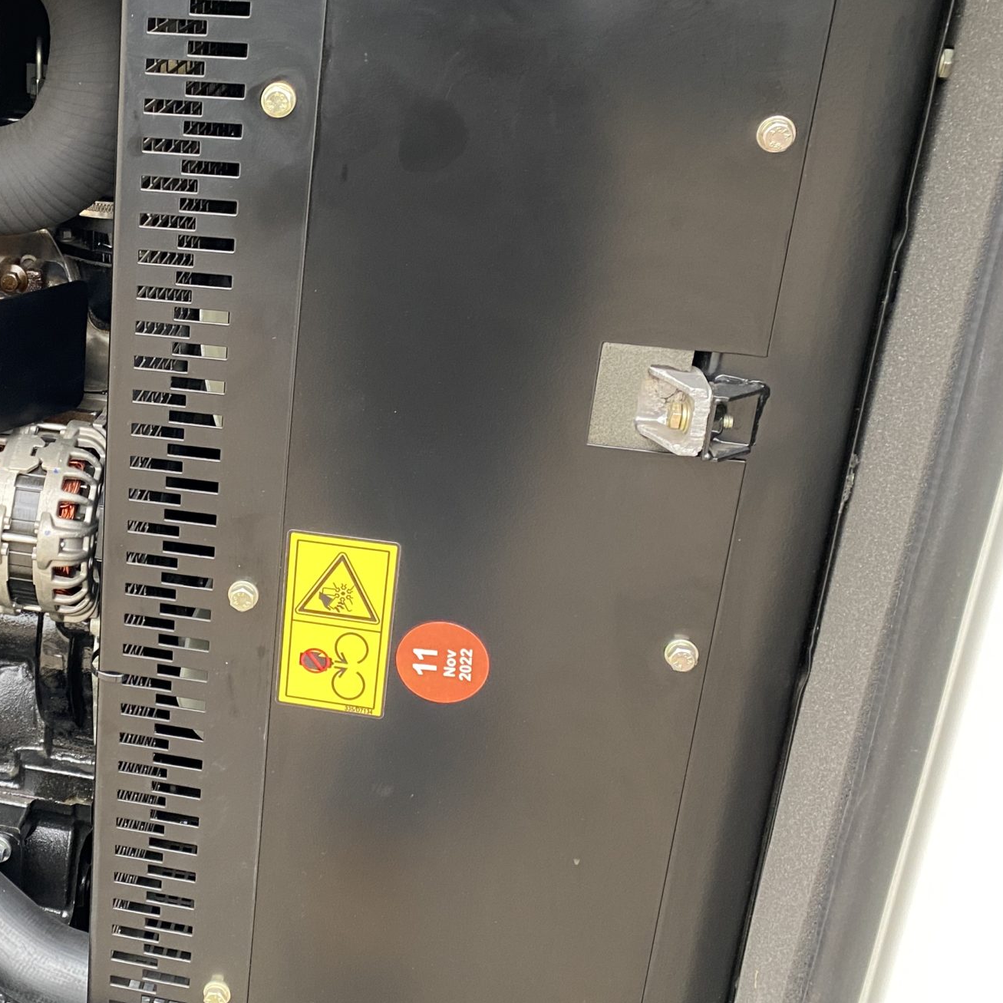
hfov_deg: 35.7
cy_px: 378
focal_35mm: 45
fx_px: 1475
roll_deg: -1.6
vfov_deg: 37.3
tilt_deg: -18.8
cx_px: 130
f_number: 1.8
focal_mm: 4.25
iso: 160
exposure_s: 1/60
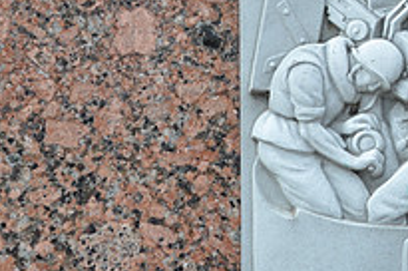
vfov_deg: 9.2
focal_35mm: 148
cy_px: 57
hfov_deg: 13.6
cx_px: 430
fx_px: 1679
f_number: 8
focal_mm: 35
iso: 200
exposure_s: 1/60
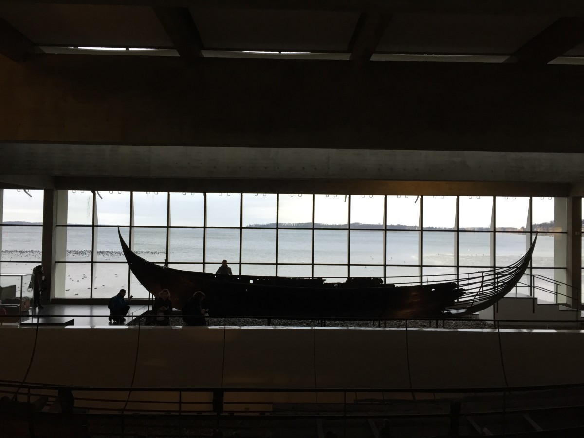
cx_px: 292
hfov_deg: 61.7
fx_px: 489
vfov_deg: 48.2
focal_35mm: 29
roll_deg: -0.3
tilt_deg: +0.4
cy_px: 219
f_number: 2.2
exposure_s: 1/40
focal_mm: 4.15
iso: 32
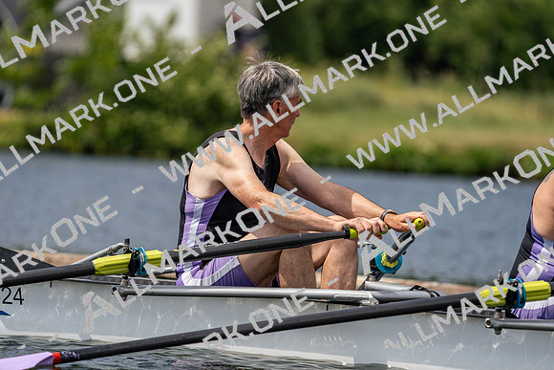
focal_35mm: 400
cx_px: 277
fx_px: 6157
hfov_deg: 5.2
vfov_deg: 3.4
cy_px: 185
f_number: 6.3
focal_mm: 400
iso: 250
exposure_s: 1/1600
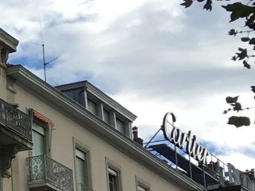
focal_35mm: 164
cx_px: -381
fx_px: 1208
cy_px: 185
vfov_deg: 9.0
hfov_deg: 10.3
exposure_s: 1/1131
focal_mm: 4.15
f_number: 2.2
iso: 25
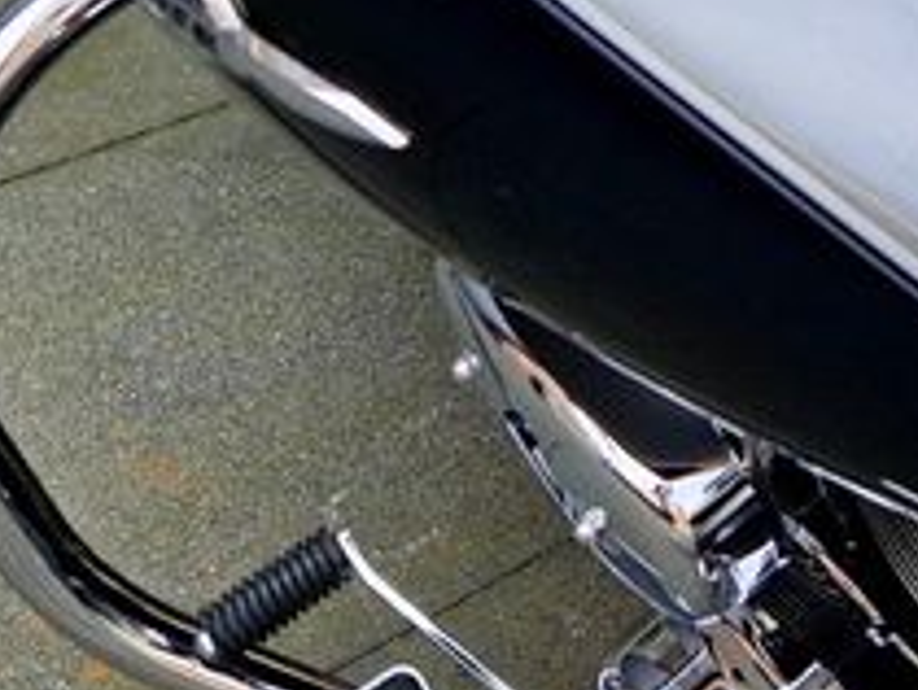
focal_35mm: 70
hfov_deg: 26.5
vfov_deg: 19.3
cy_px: -227
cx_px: 879
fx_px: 1858
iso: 50
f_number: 1.8
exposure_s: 1/459
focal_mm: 5.4
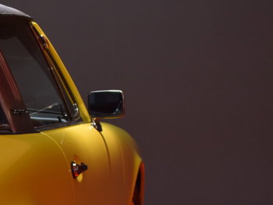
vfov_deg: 10.1
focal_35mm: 146
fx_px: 1155
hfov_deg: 13.2
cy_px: 205
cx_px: -48
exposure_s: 1/60
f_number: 4
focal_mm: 35
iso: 560
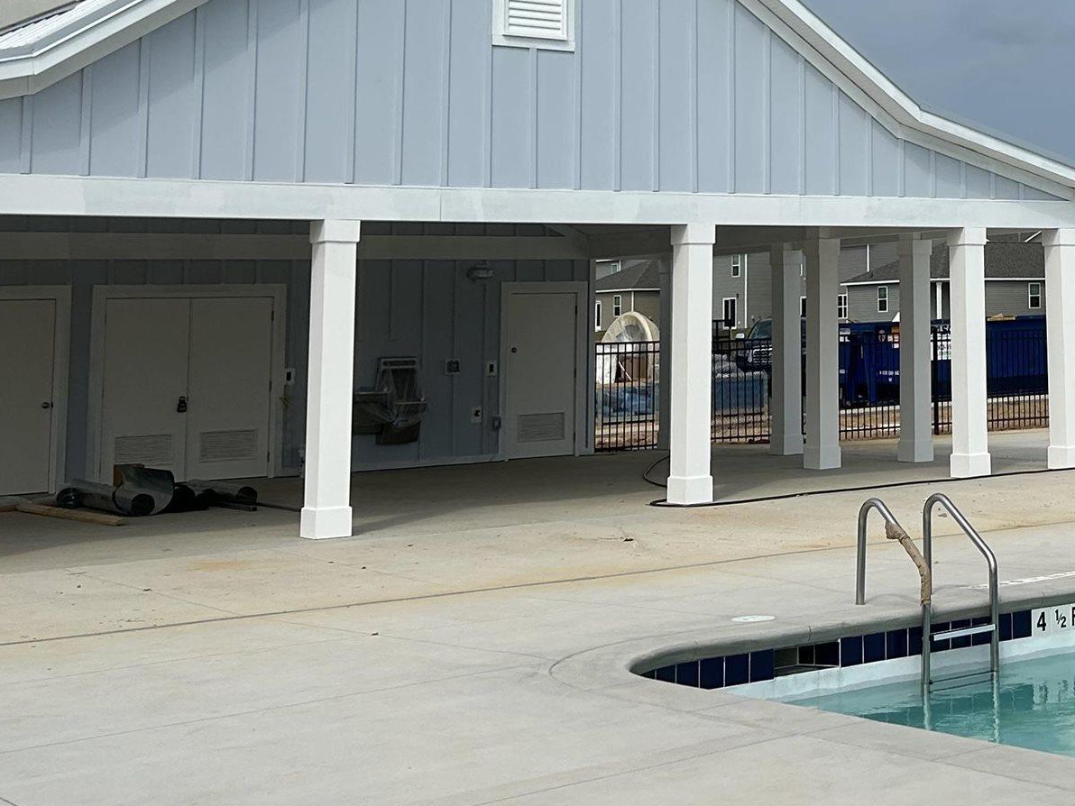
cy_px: 31
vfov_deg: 21.3
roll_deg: +1.3
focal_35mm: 67
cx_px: 1045
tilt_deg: +7.5
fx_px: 2081
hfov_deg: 27.5
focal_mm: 5.7
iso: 50
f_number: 1.5
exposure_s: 1/8696
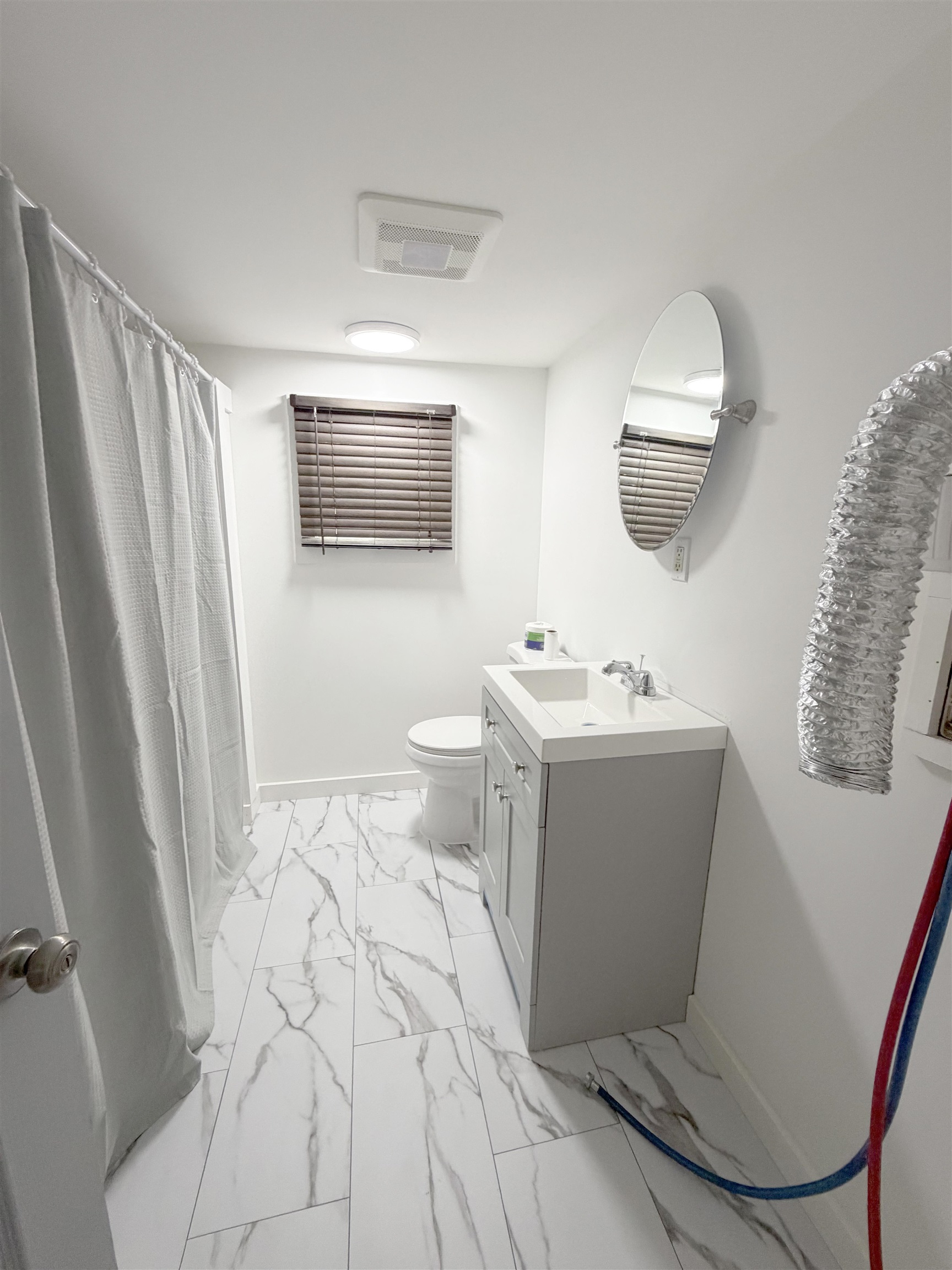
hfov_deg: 85.7
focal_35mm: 14
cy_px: 635
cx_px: 476
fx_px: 513
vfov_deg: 102.1
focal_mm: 2.22
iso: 320
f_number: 2.2
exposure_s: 1/120
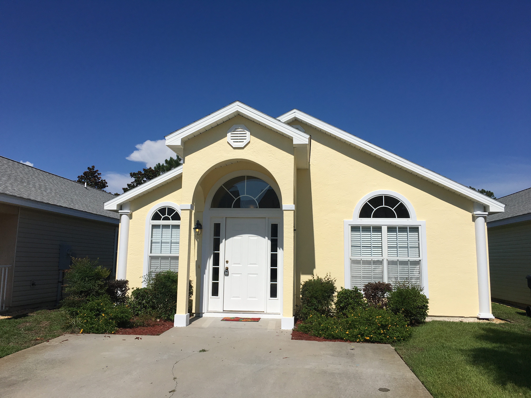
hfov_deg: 61.7
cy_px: 199
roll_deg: -1.2
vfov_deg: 48.2
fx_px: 445
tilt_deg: +7.4
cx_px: 266
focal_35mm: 29
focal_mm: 4.15
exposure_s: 1/5128
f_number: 2.2
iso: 25
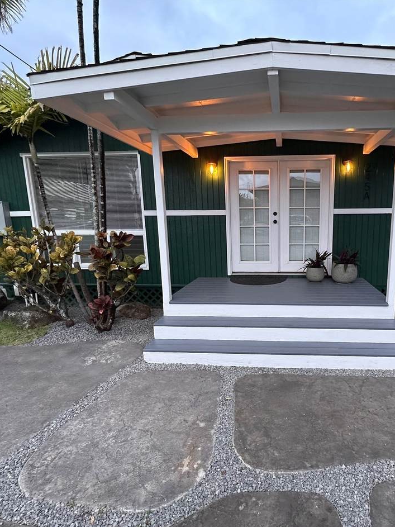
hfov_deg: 66.4
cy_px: 265
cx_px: 271
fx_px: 289
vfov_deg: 84.7
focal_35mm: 19
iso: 320
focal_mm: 2.22
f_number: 2.2
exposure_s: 1/96
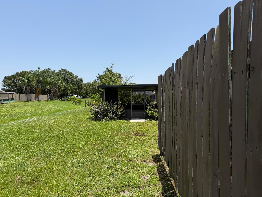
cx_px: 131
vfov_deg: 56.8
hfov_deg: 71.6
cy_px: 98
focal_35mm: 24
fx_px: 182
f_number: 1.78
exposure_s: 1/4673
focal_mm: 6.76
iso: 80
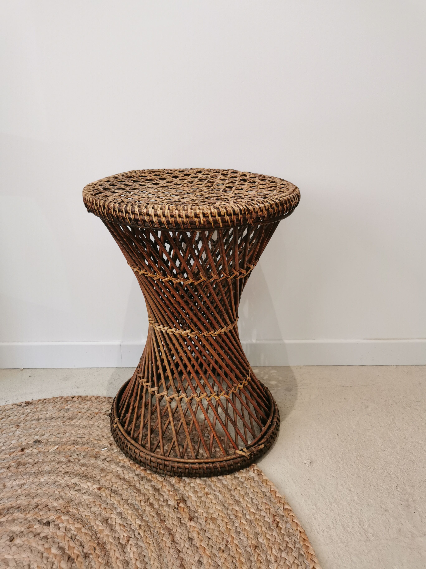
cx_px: 213
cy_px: 284
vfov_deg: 65.3
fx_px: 443
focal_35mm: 27
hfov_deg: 51.4
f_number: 1.8
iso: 160
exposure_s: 1/100
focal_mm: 5.58
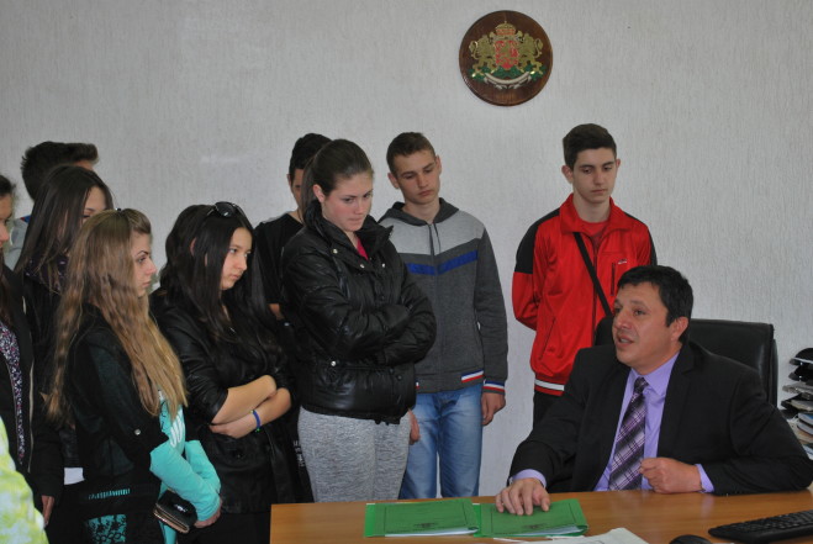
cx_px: 406
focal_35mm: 54
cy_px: 272
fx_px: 1221
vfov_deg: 25.1
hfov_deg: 36.8
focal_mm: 36
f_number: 5.3
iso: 200
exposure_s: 1/60
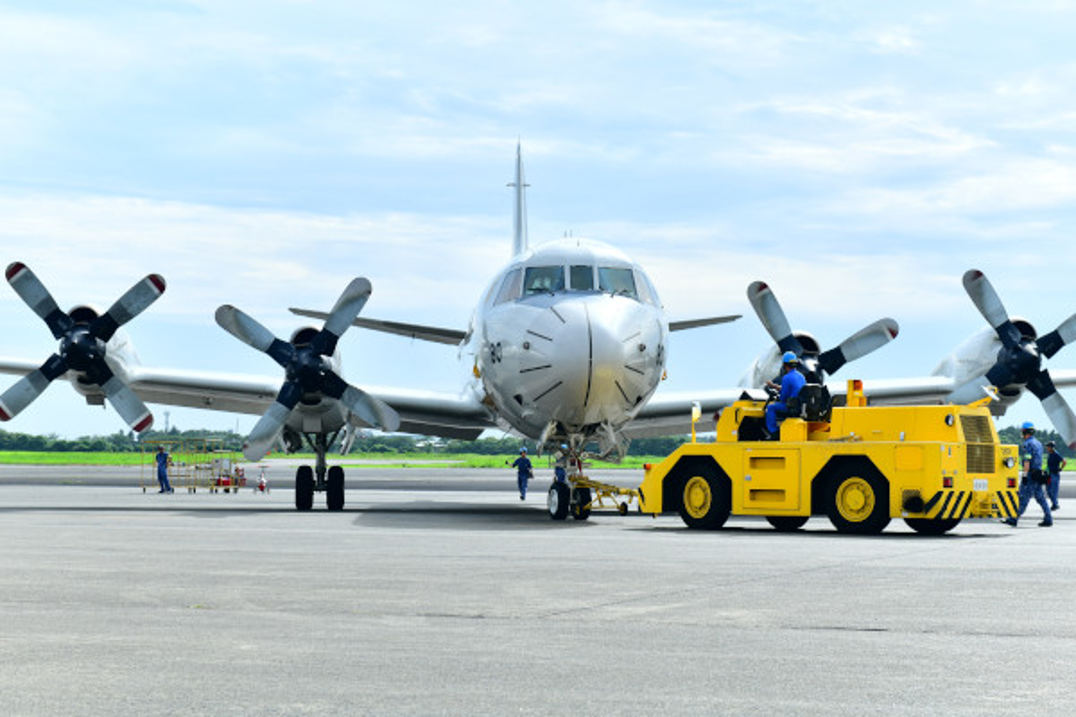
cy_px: 358
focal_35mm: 70
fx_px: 2092
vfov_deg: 19.5
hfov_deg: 28.8
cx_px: 538
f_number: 9
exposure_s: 1/250
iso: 80
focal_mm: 70
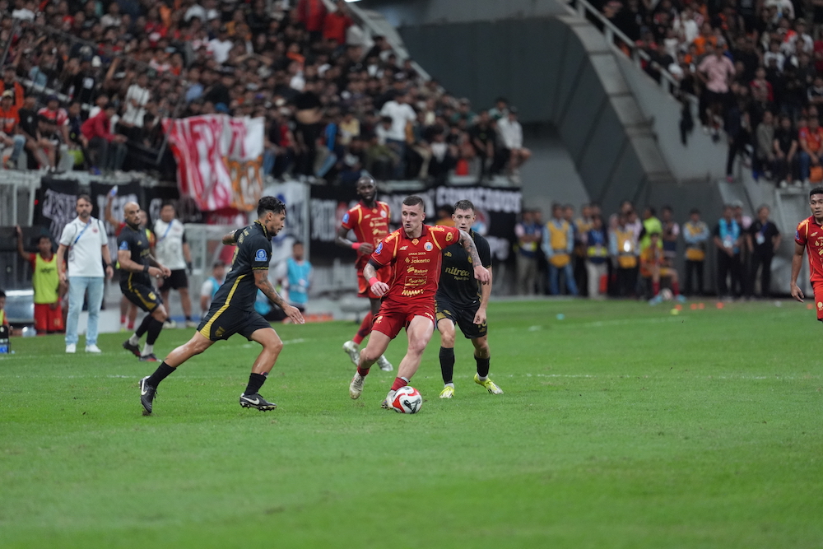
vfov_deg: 4.6
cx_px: 412
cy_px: 274
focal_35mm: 300
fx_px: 6859
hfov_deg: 6.9
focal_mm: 300
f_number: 2.8
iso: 4000
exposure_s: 1/1600
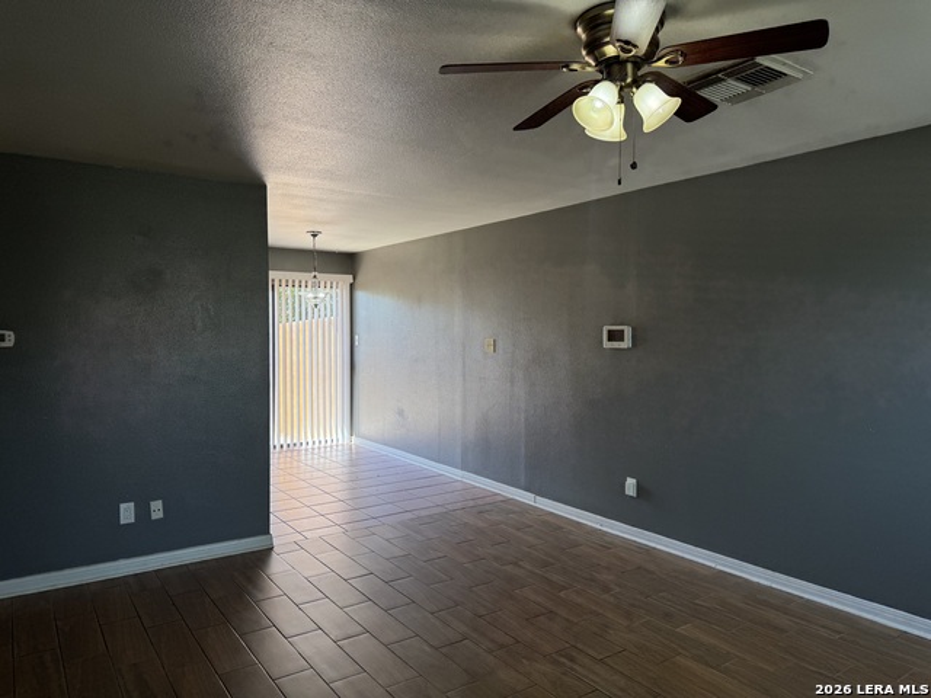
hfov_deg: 71.6
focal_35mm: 24
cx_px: 466
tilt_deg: -2.0
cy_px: 349
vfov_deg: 56.8
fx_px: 645
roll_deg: +0.2
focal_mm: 6.76
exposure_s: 1/230
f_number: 1.78
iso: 64
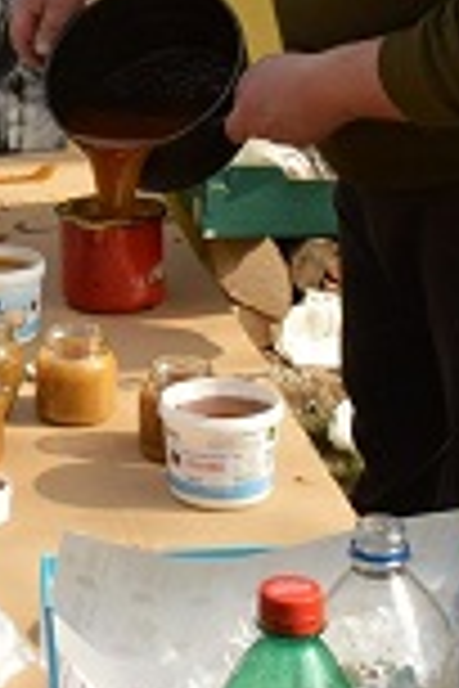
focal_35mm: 106
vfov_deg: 18.4
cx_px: -94
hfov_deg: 12.6
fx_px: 2027
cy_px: -115
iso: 800
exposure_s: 1/640
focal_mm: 18
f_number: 13
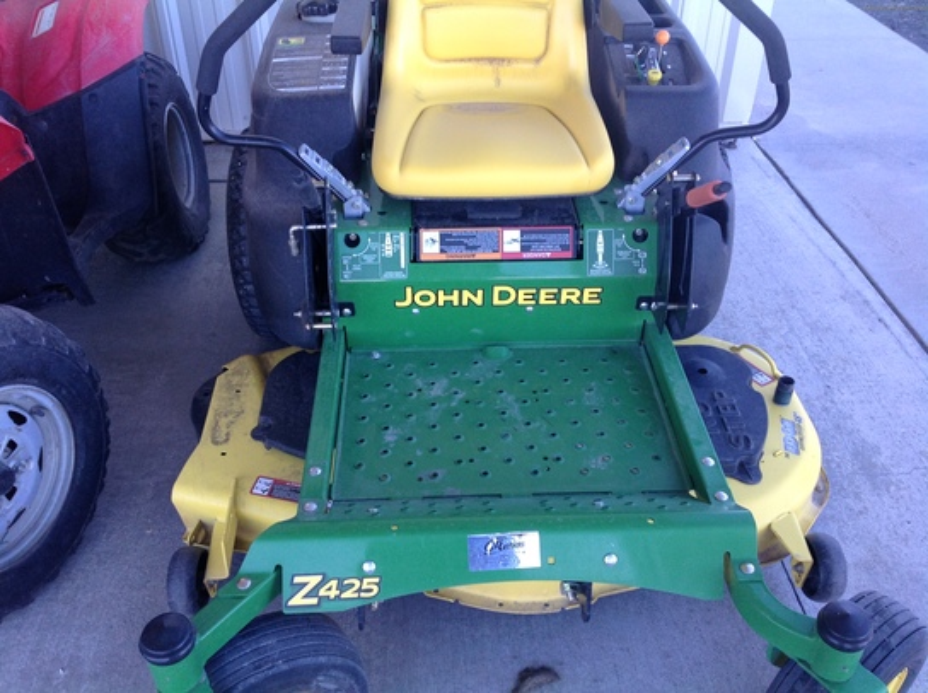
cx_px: 464
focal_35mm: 35
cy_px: 346
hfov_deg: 52.7
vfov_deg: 40.6
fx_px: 937
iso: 80
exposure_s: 1/120
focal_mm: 4.28
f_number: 2.4
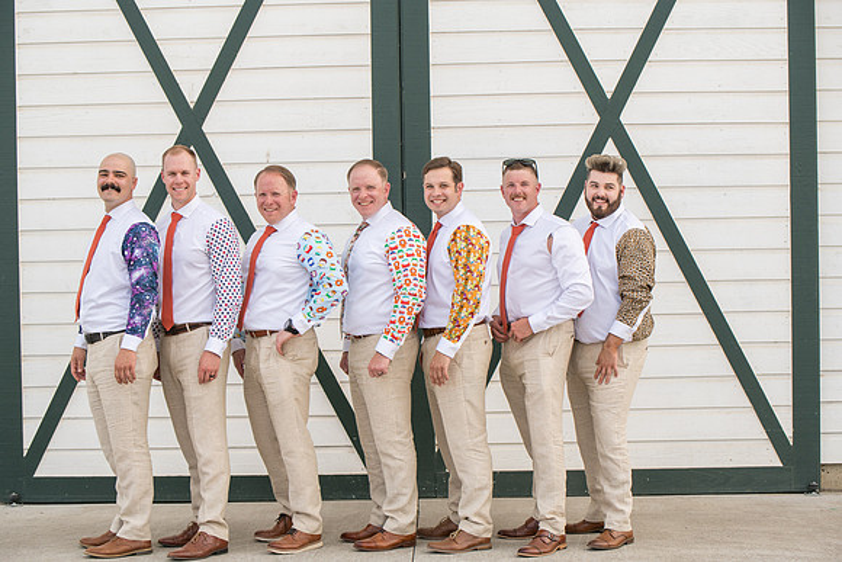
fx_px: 1638
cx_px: 421
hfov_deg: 28.8
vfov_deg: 19.5
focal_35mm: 70
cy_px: 281
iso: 320
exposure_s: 1/500
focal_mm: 70
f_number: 6.3
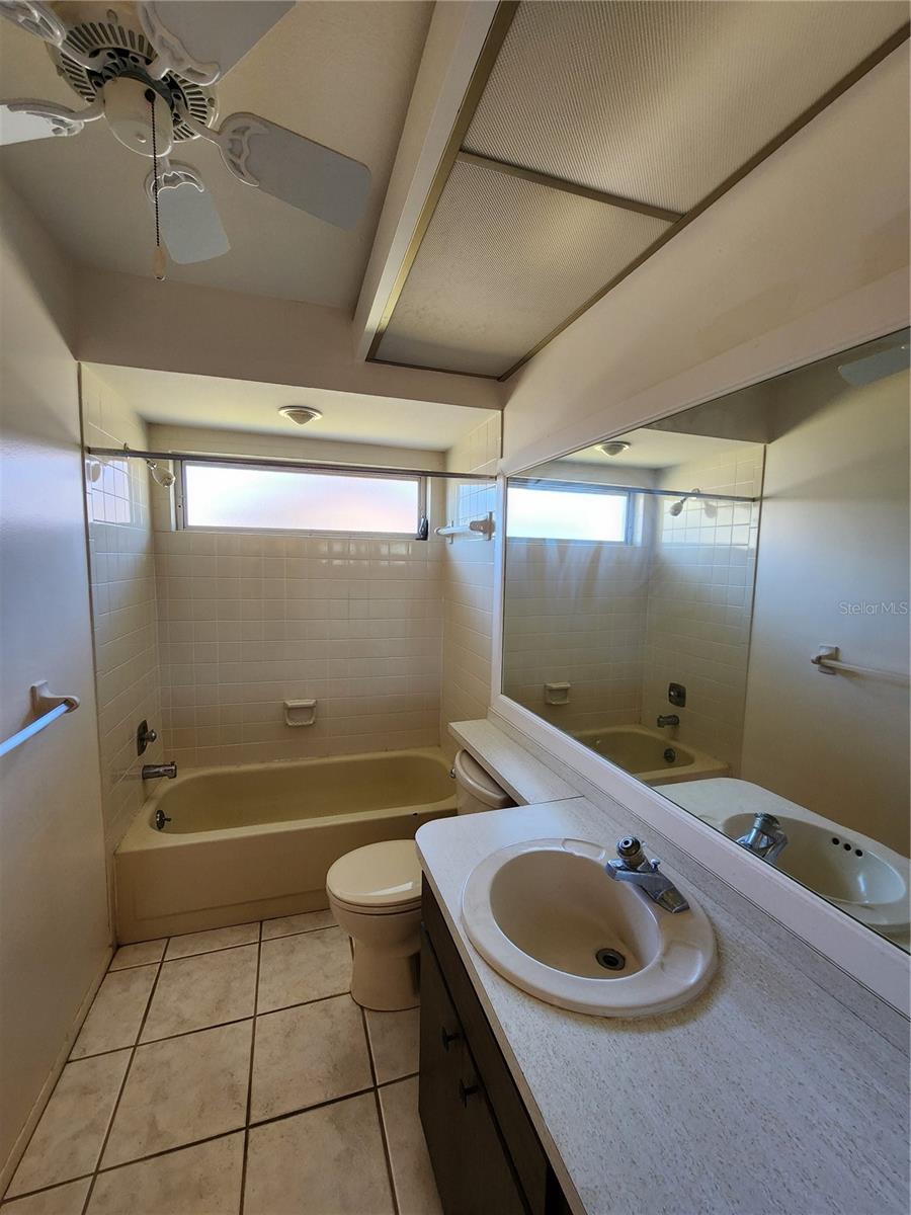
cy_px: 608
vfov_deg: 106.2
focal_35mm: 13
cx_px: 456
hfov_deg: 89.9
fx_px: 456
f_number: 2.2
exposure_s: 1/60
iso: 200
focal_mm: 2.2
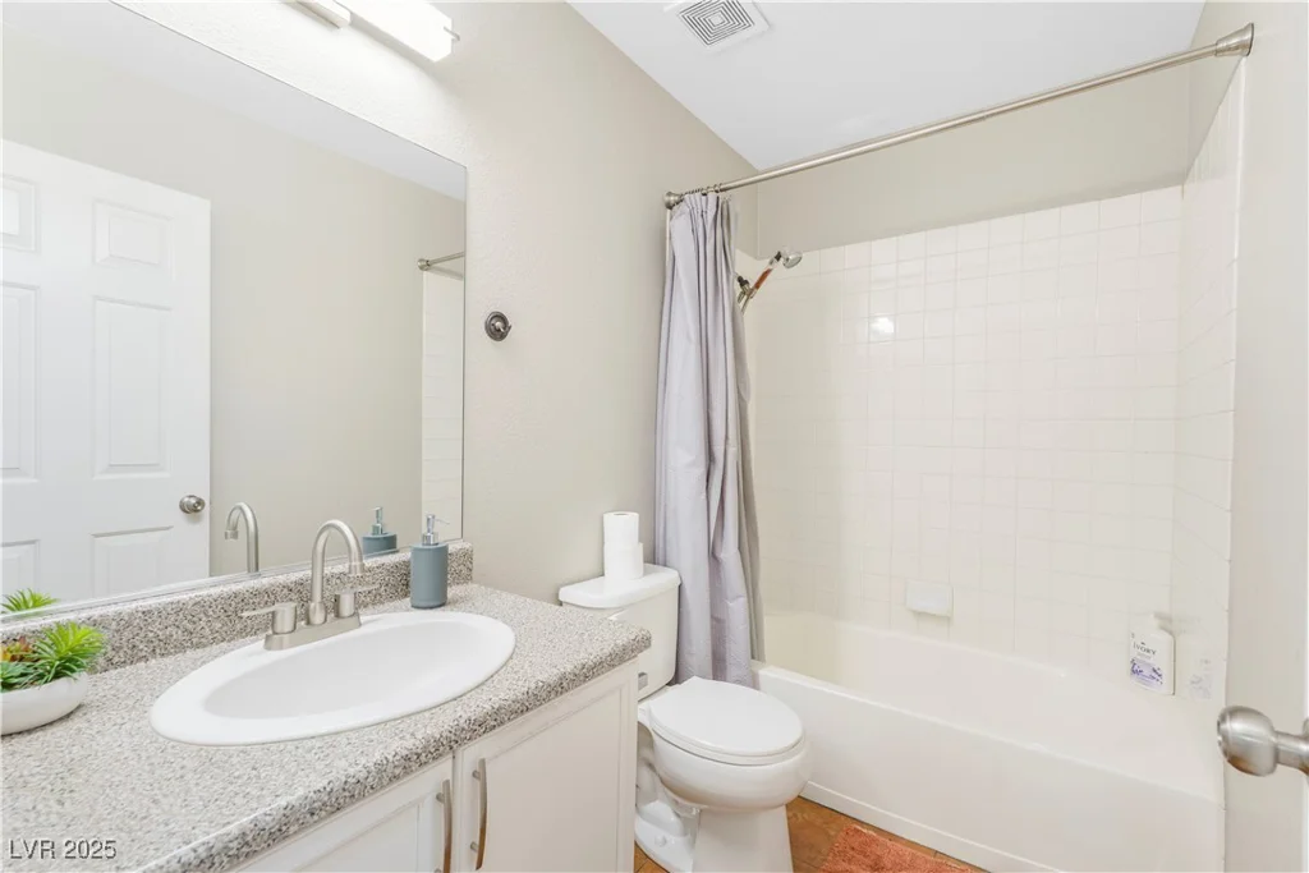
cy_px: 436
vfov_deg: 73.8
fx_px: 582
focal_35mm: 16
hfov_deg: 96.7
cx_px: 654
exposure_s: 1/2.5
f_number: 7.1
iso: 80
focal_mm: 16
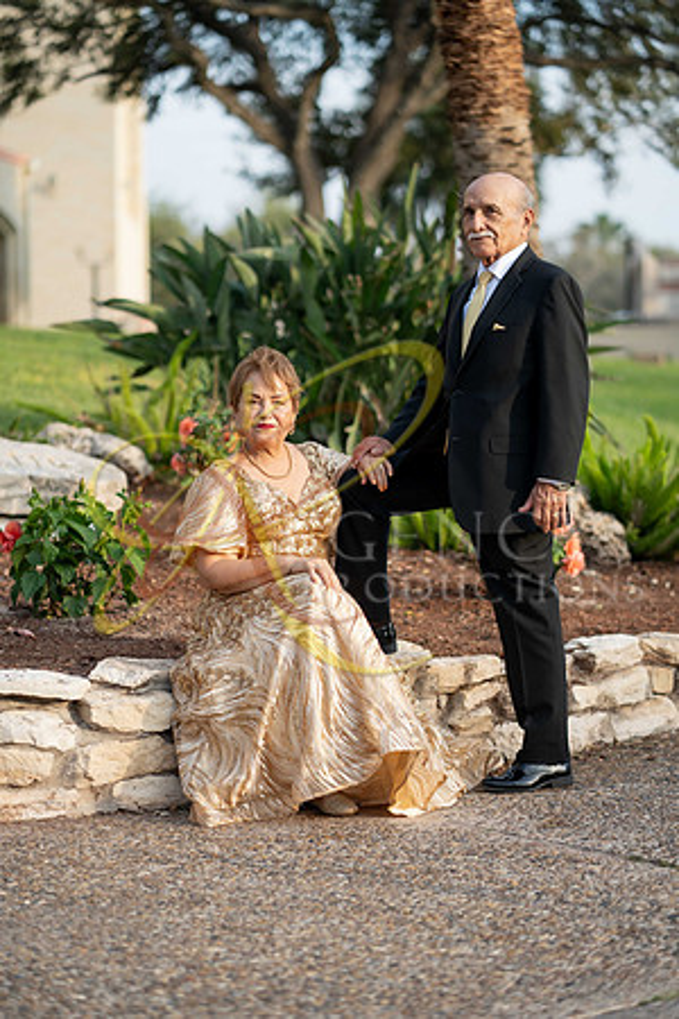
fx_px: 2405
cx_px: 340
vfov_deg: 23.9
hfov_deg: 16.1
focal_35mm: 85
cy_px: 510
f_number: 2.2
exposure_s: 1/1000
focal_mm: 85
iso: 200
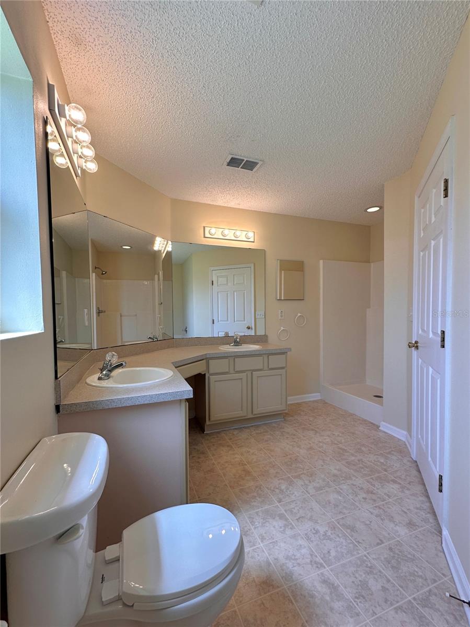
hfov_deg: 85.6
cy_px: 314
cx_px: 235
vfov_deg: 102.1
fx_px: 254
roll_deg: -2.2
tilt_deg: -1.2
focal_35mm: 14
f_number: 2.2
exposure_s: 1/120
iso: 80
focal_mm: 2.22
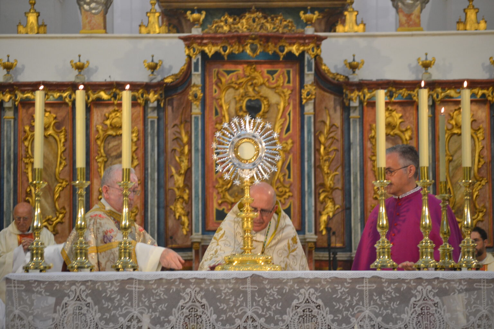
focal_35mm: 120
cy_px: 164
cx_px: 247
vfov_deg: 11.4
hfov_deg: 17.1
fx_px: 1647
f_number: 4.2
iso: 900
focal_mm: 80
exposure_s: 1/60
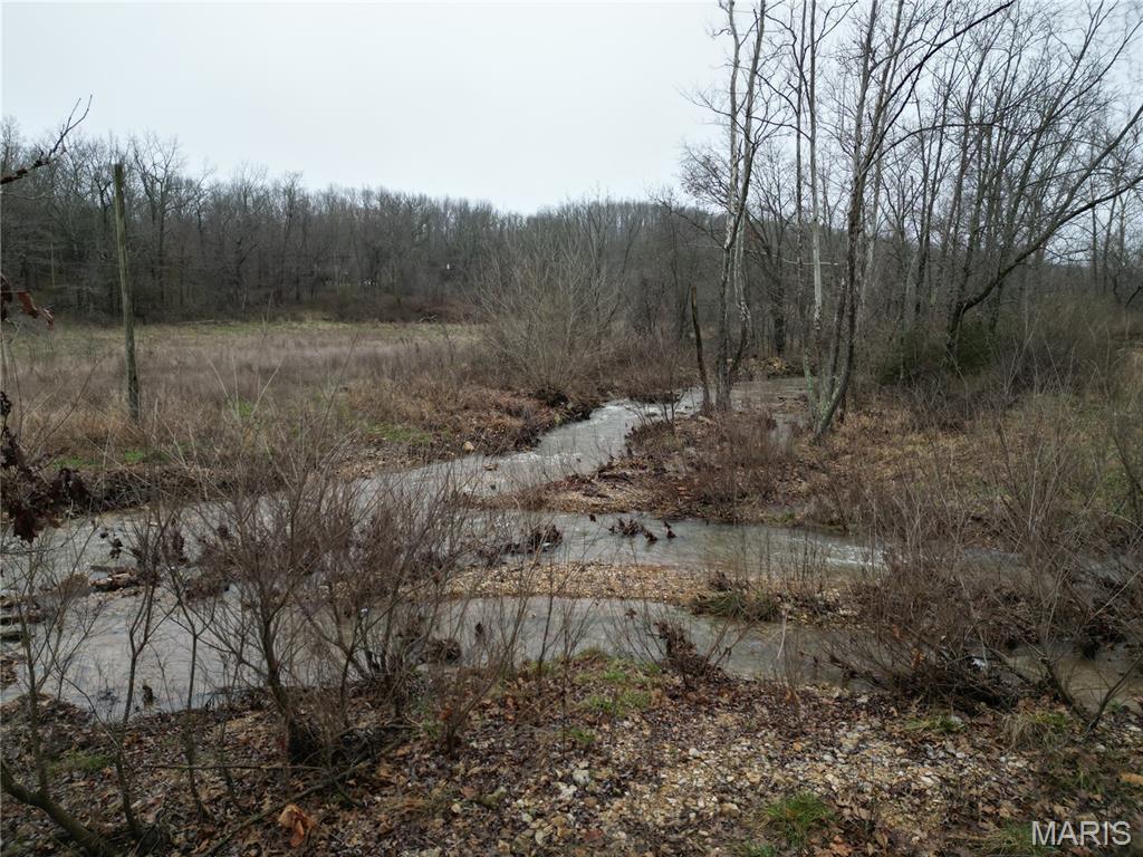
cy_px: 428
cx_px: 572
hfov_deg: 71.6
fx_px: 792
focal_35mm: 24
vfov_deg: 56.8
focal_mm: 6.72
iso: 130
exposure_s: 1/1000
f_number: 1.7
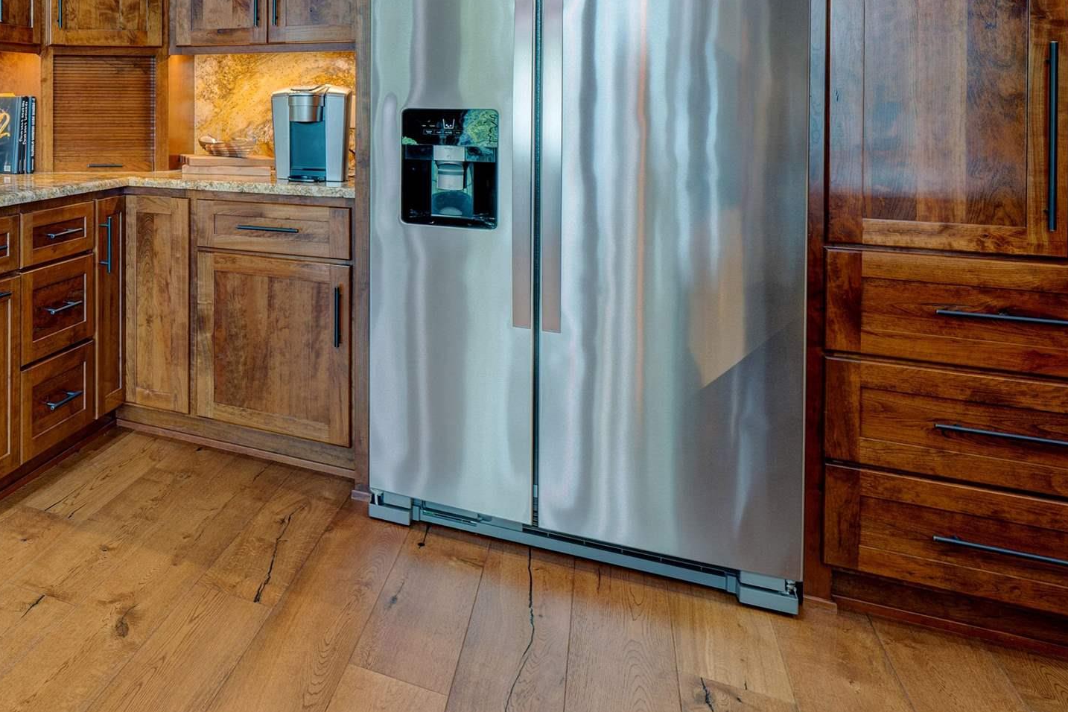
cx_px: -57
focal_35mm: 30
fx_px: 890
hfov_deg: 48.0
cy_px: 79
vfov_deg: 40.5
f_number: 5.6
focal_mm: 14
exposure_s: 1/1.25
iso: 100
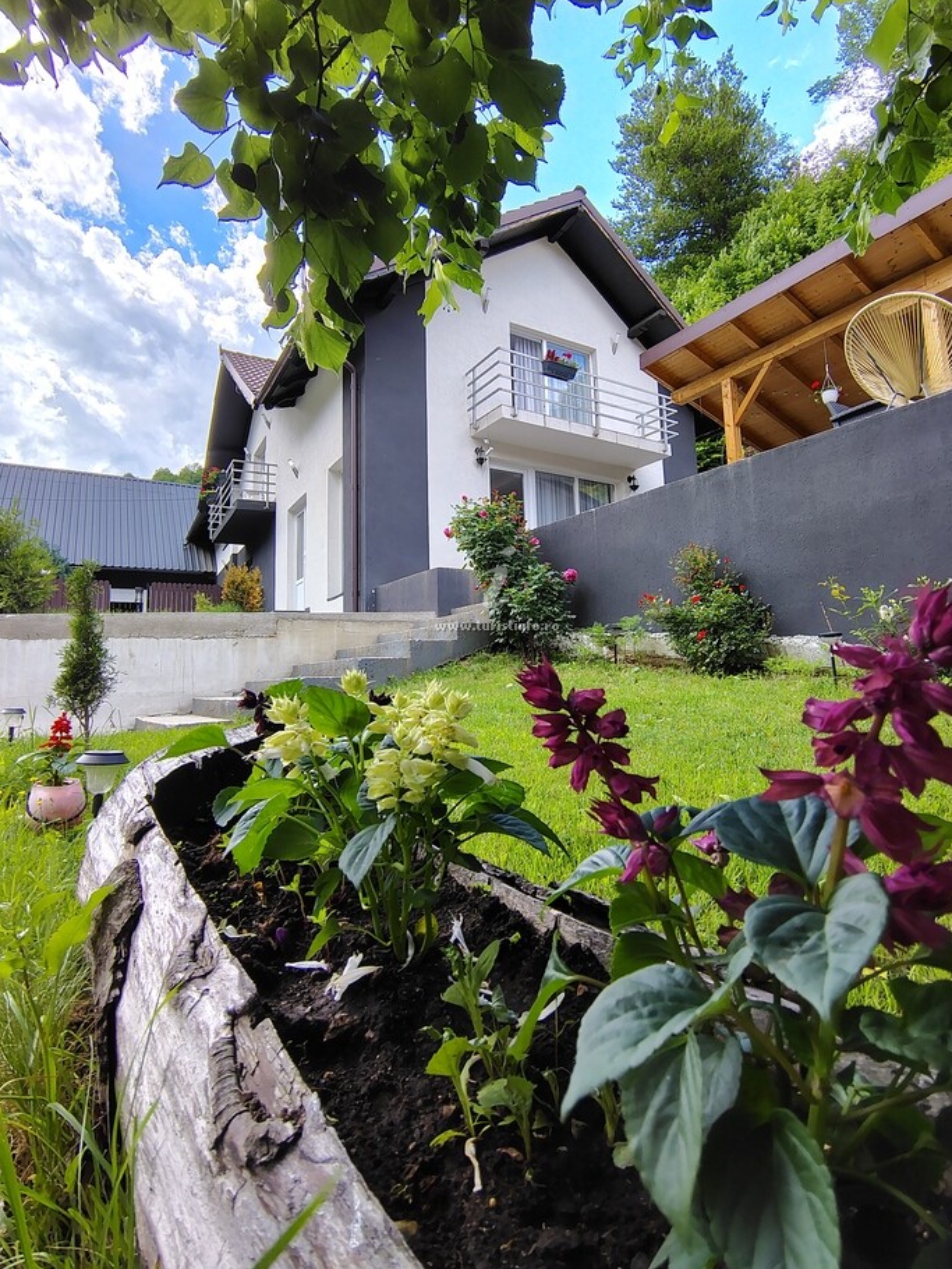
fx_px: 660
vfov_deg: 87.7
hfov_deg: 71.5
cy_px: 600
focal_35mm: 18
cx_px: 510
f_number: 2.2
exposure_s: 1/129
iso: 100
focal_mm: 2.13
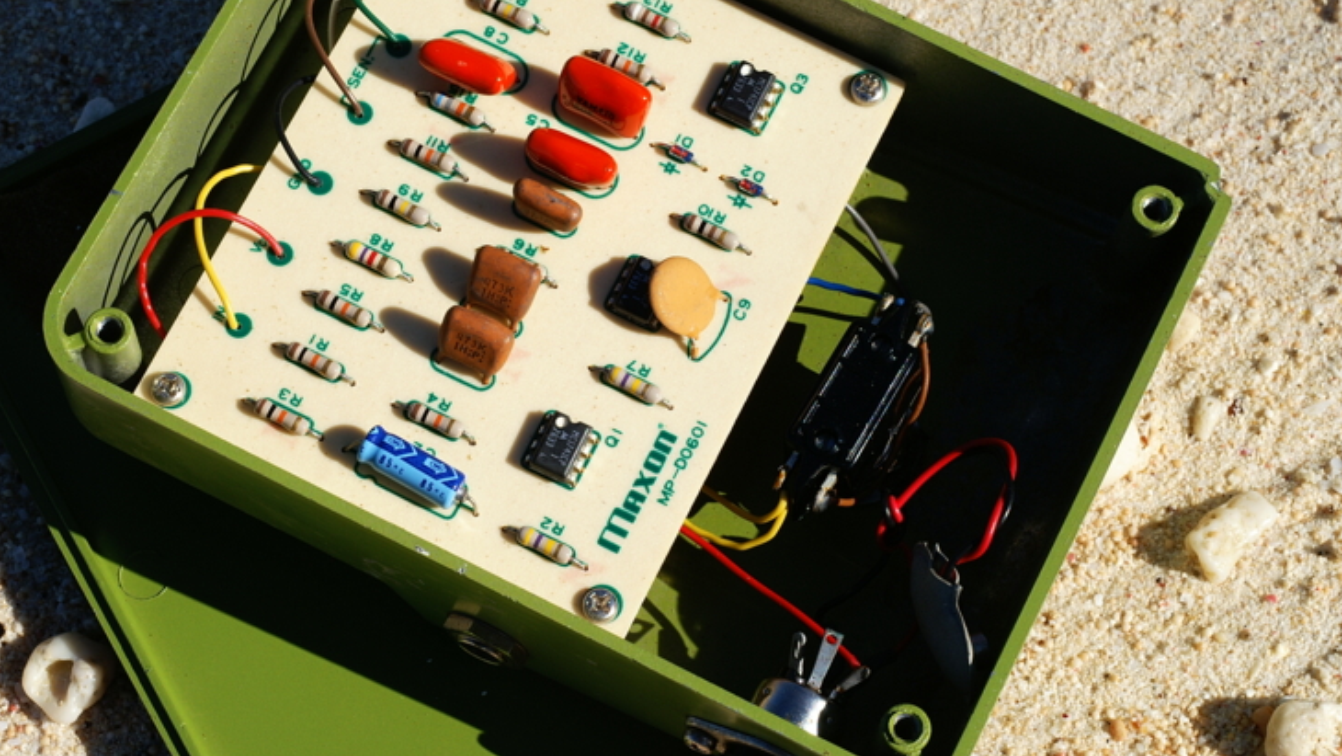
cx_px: 665
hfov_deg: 24.7
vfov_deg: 14.1
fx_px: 3061
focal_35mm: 86
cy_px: 280
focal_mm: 50
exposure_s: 1/160
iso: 100
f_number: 13
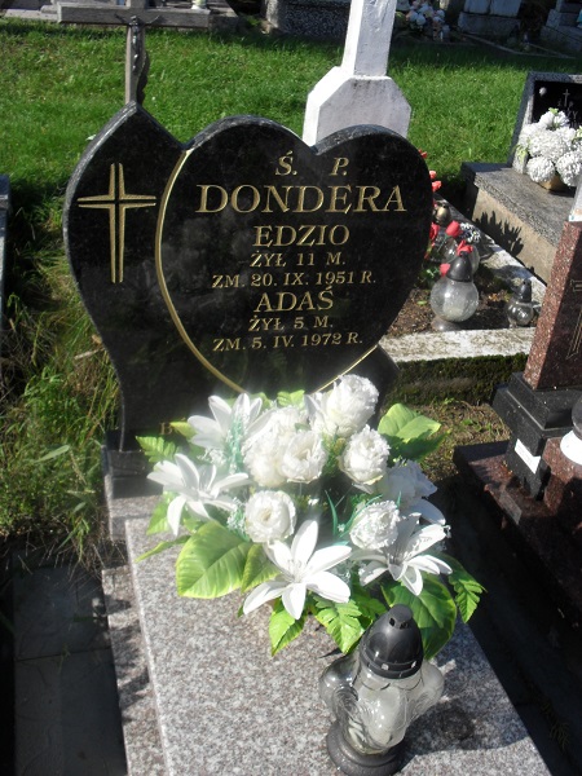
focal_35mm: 35
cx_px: 291
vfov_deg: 52.6
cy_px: 388
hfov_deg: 40.7
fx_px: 785
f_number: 8.4
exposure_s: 1/180
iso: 100
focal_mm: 6.3
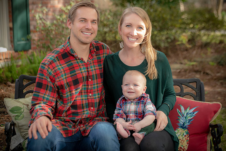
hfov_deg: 24.8
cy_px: 76
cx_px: 113
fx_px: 515
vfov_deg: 16.7
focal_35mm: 82
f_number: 4
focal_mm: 82
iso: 320
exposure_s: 1/160
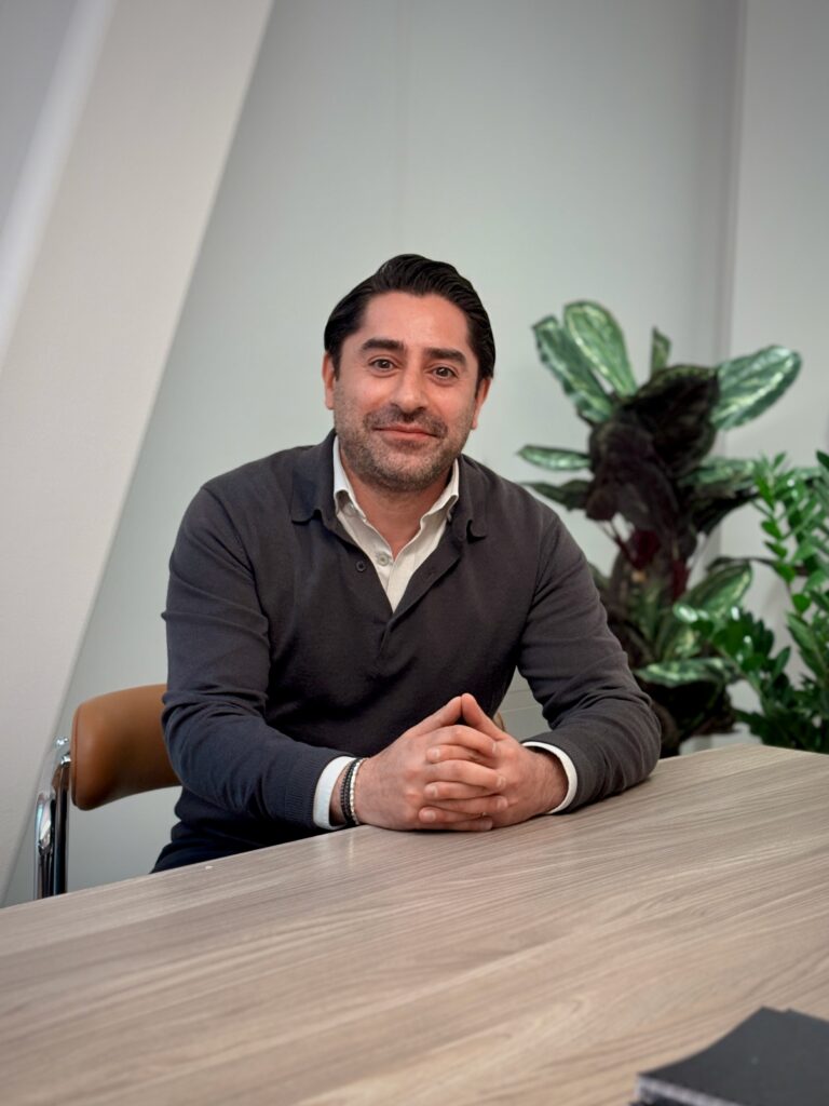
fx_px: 1660
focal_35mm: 52
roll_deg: -1.3
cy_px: 553
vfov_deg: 36.8
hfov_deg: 28.0
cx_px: 414
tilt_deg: -5.6
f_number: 1.6
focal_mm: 5.96
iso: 100
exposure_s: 1/50
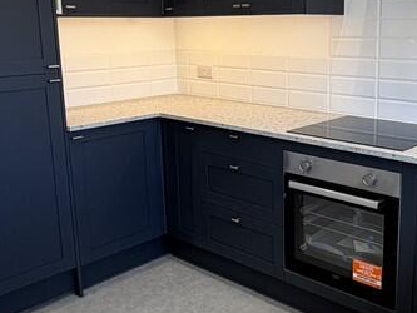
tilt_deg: -11.0
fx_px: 518
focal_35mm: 43
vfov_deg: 33.5
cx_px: 292
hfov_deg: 43.0
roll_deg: +1.0
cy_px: 125
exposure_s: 1/100
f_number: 2.2
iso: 80
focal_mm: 2.22
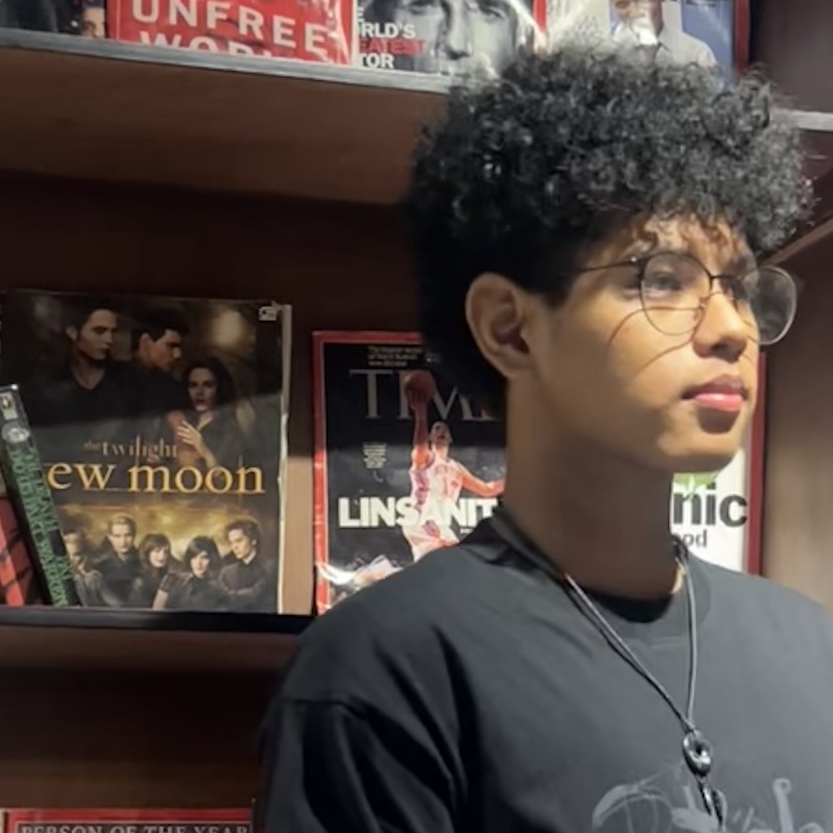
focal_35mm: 89
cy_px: 475
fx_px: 2423
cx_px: 651
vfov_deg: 19.5
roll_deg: +0.0
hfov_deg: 19.3
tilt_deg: +8.6
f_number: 1.5
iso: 250
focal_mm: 5.7
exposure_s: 1/50
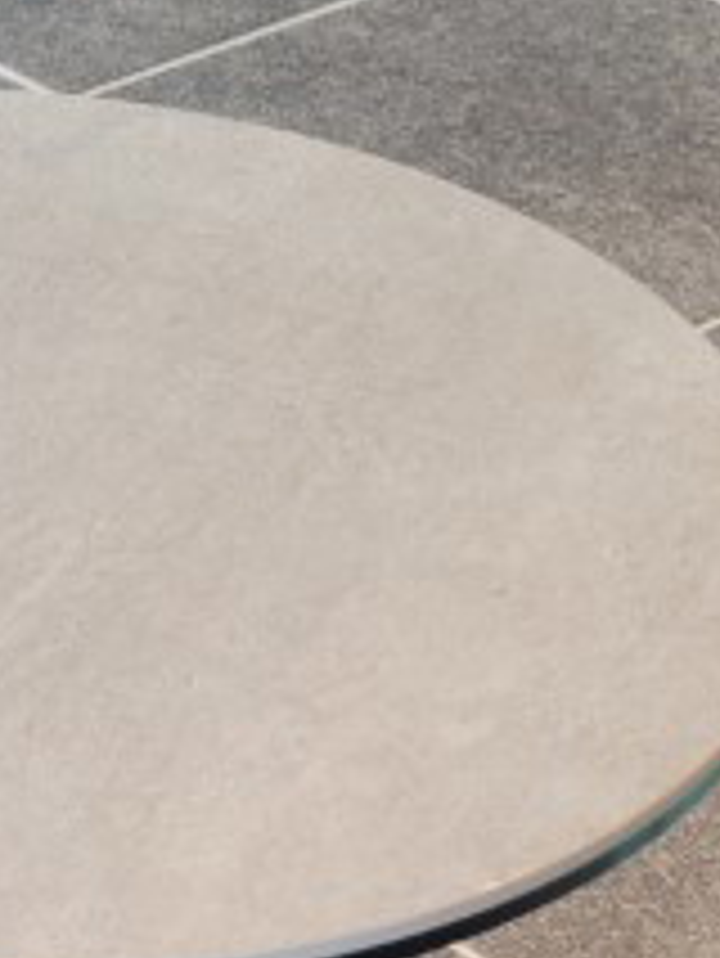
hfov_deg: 18.0
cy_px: 1300
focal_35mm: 78
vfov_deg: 22.0
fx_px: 2161
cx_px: -126
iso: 200
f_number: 1.8
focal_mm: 5.4
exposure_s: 1/50
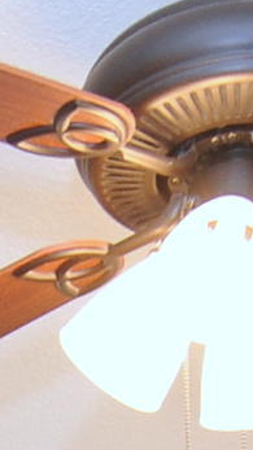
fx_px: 1945
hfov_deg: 7.3
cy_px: 1228
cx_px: -99
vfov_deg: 10.5
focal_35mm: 163
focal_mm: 18
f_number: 6.3
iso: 1000
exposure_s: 1/30
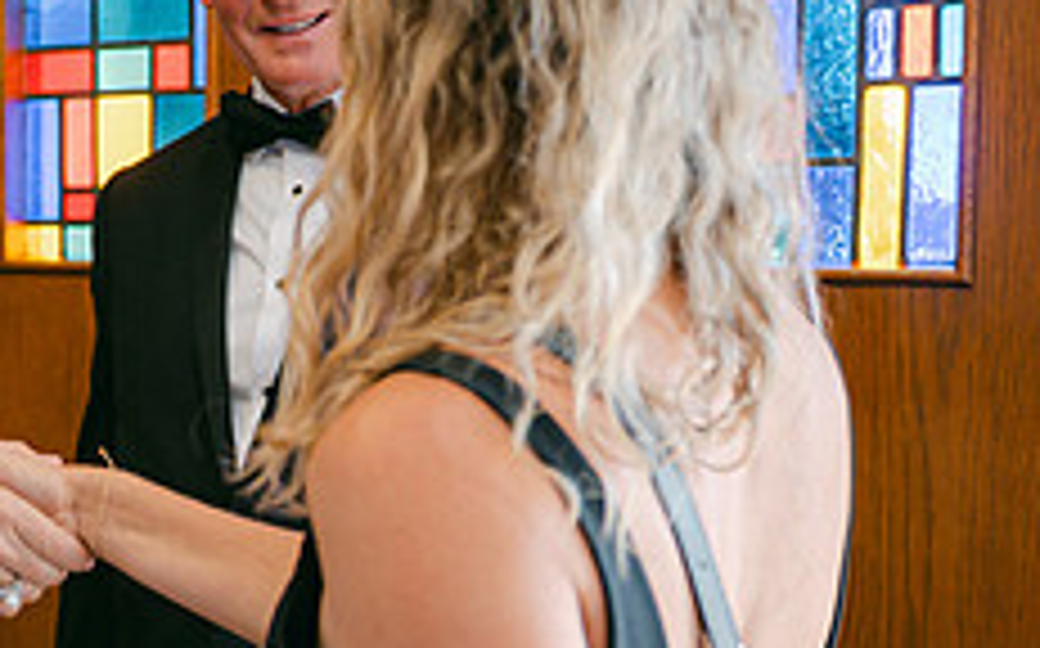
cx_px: 173
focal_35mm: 74
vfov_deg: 17.5
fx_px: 2096
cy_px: 432
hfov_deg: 27.2
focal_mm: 28
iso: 400
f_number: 2.8
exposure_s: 1/125
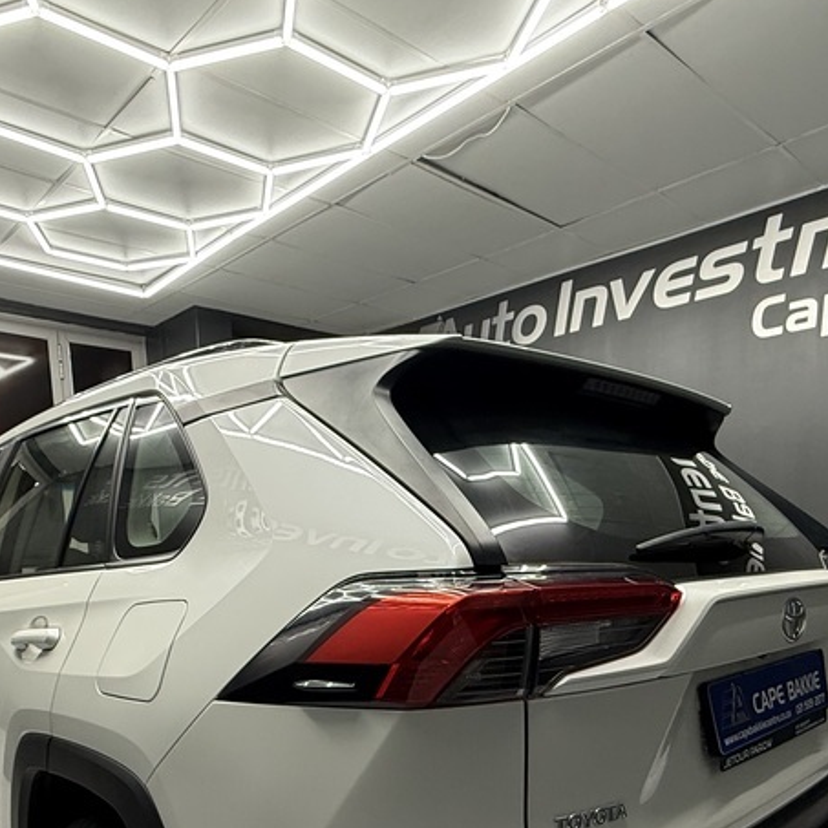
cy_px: 689
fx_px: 758
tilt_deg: -10.9
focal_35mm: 28
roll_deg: +1.0
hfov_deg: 57.3
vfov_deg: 52.7
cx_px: 391
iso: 250
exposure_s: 1/100
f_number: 2.2
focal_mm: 2.22
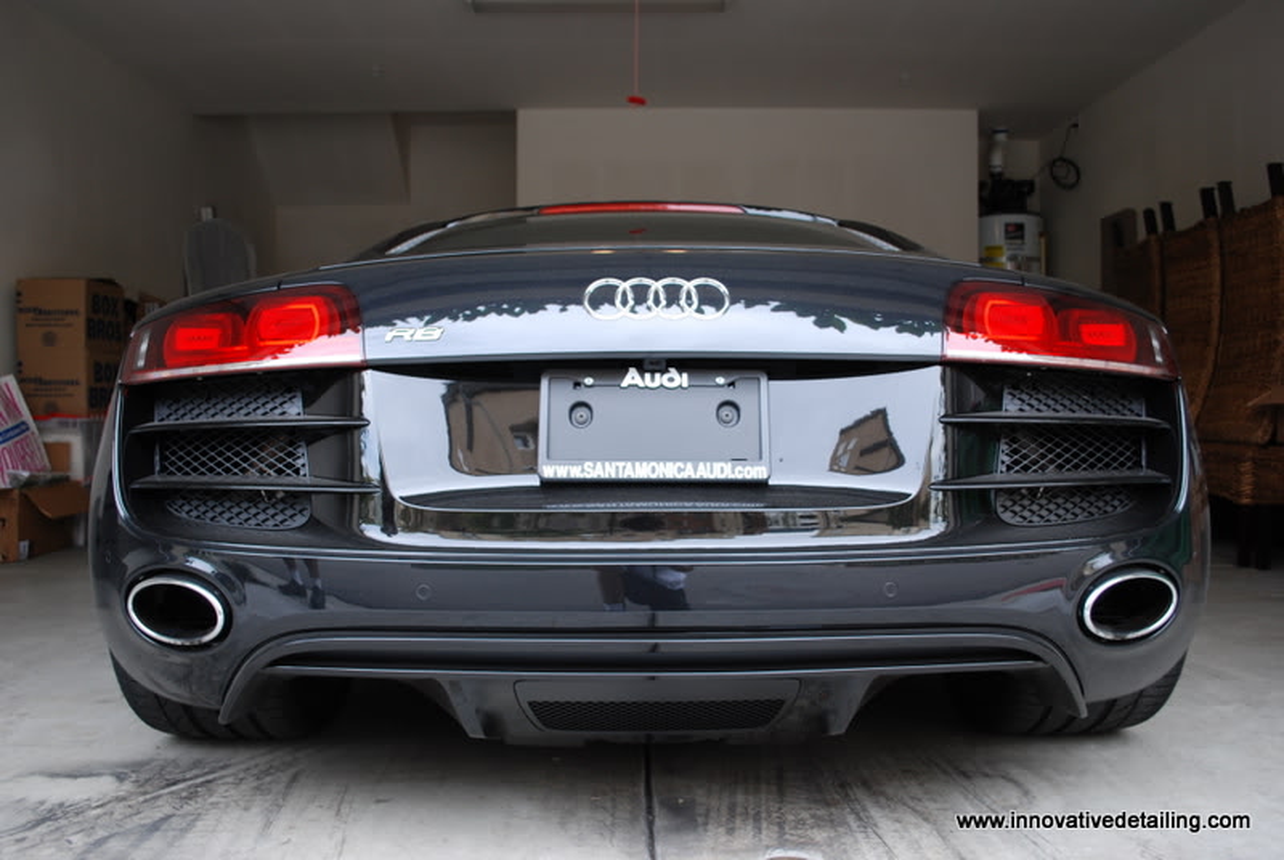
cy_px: 430
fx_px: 1072
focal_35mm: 30
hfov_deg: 61.9
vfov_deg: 43.7
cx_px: 642
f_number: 3.8
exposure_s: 1/125
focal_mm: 20
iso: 360
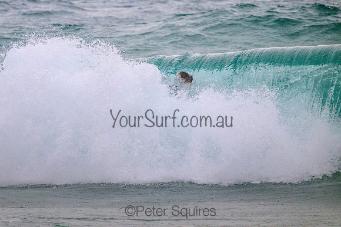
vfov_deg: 1.8
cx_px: 122
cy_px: 81
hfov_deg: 2.7
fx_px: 7289
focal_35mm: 769
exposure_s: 1/2000
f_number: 11
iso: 6400
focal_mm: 600
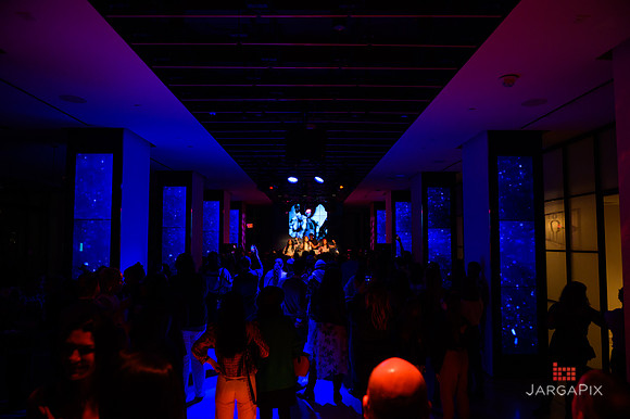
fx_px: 420
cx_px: 315
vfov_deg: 53.1
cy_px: 210
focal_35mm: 24
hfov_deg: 73.8
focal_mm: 24
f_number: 4
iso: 1600
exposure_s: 1/500
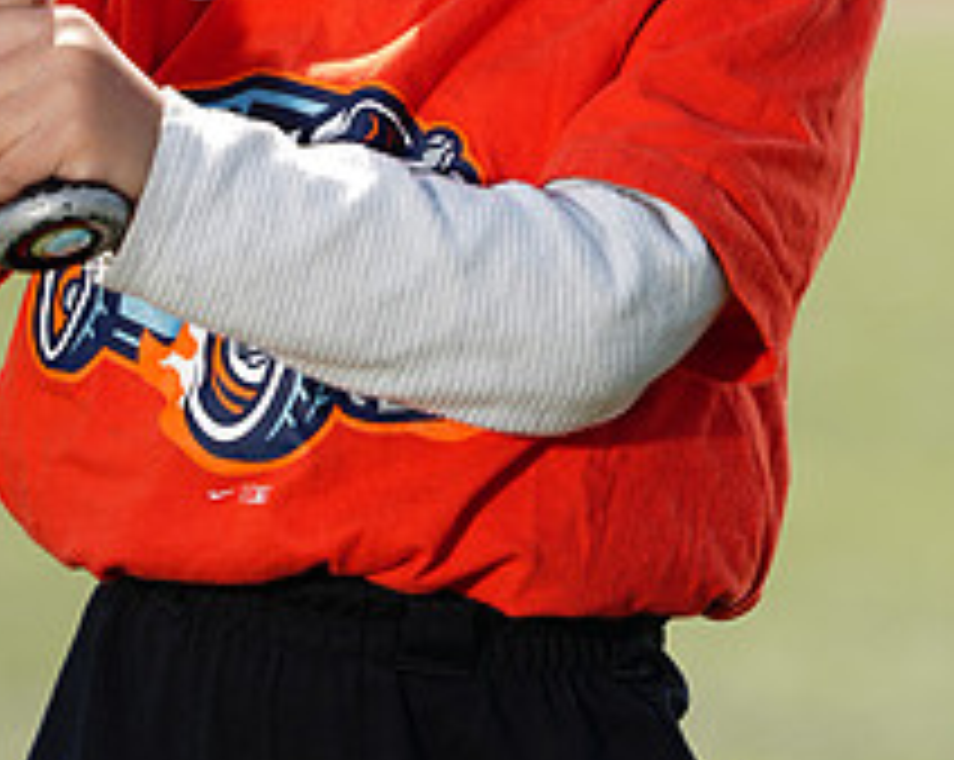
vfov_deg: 3.0
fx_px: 14352
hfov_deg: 3.8
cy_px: -202
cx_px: 403
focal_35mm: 509
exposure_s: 1/250
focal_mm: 198
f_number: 5
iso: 50
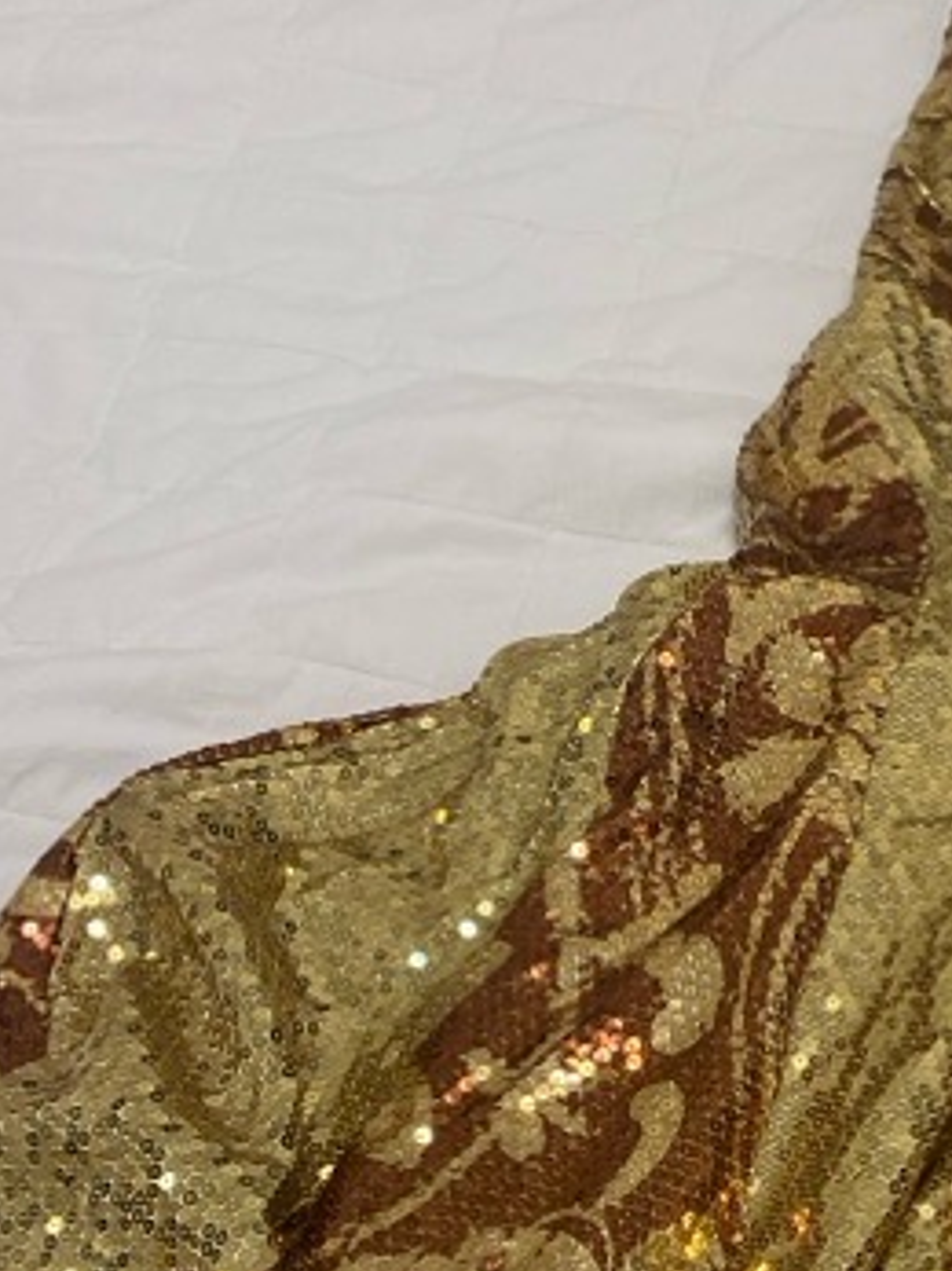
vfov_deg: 25.1
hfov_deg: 18.5
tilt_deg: -56.3
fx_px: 2752
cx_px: 1157
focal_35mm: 75
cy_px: 1168
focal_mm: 4.25
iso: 125
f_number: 1.8
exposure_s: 1/50
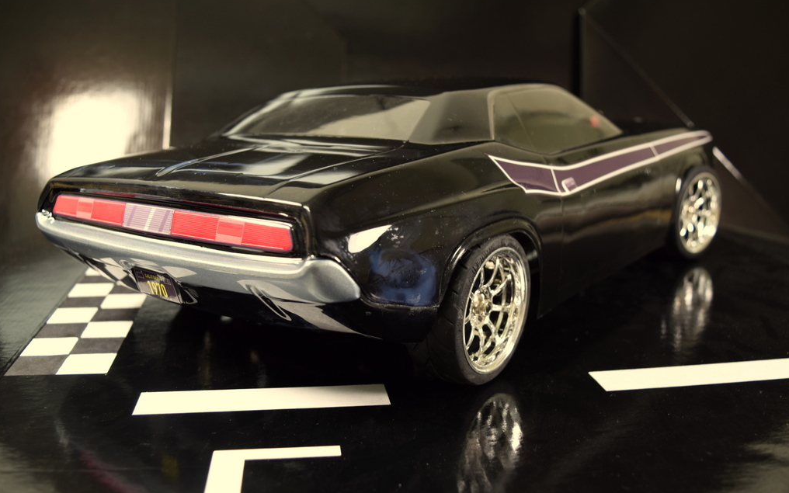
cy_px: 231
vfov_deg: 34.4
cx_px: 394
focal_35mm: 37
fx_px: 796
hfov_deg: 52.7
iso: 100
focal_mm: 24
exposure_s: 1/15
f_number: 5
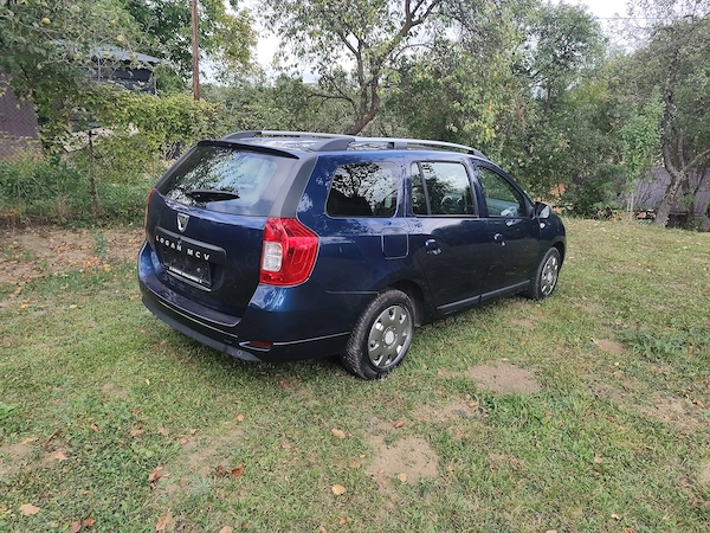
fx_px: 472
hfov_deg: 73.9
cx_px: 355
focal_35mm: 23
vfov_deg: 58.9
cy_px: 266
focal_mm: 6.19
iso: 50
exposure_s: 1/324
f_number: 1.65
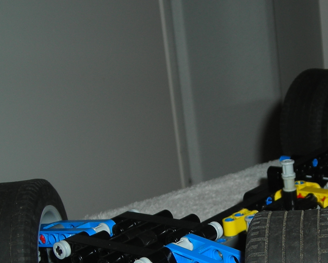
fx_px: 835
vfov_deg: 17.7
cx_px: 251
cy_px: 218
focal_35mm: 86
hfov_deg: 22.0
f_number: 3.2
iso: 50
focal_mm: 6.3
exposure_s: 1/60
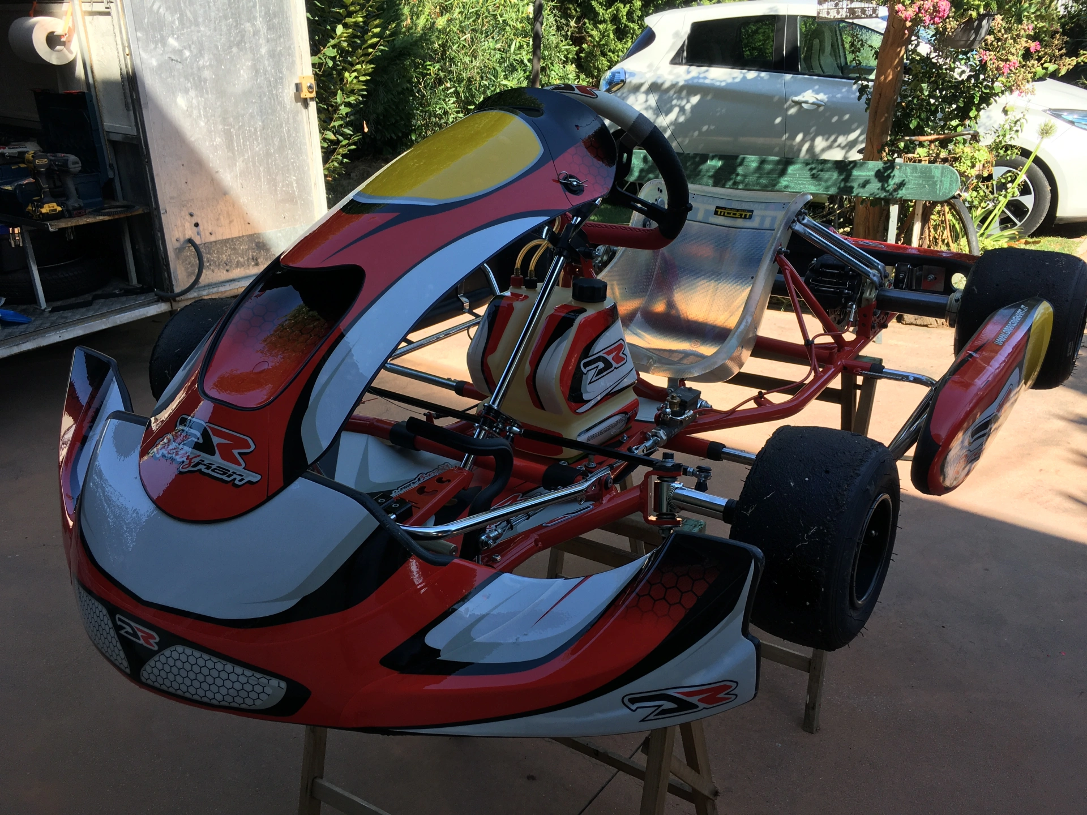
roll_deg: -0.2
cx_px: 544
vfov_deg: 48.2
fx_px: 911
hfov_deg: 61.7
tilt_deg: -21.0
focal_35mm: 29
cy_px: 408
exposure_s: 1/379
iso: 25
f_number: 2.2
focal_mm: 4.15
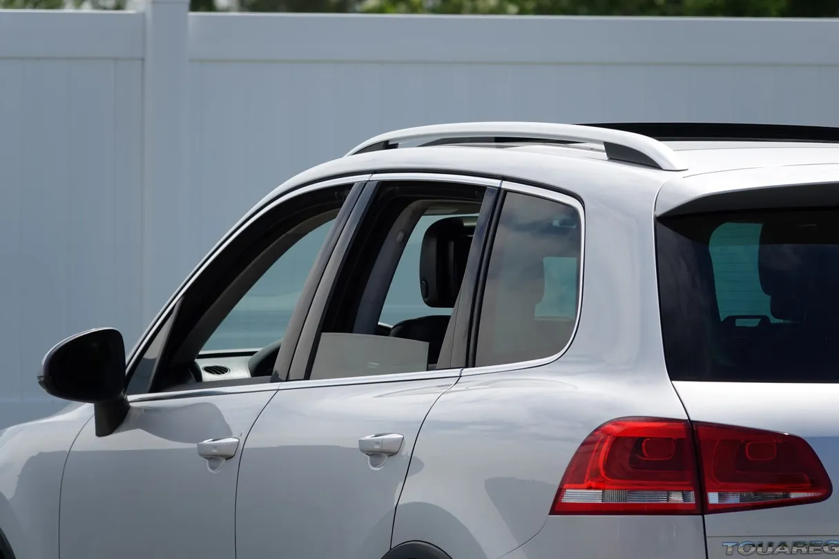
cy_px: 280
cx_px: 420
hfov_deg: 4.7
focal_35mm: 435
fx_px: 10137
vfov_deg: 3.2
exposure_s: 1/800
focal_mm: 159.66
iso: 100
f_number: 4
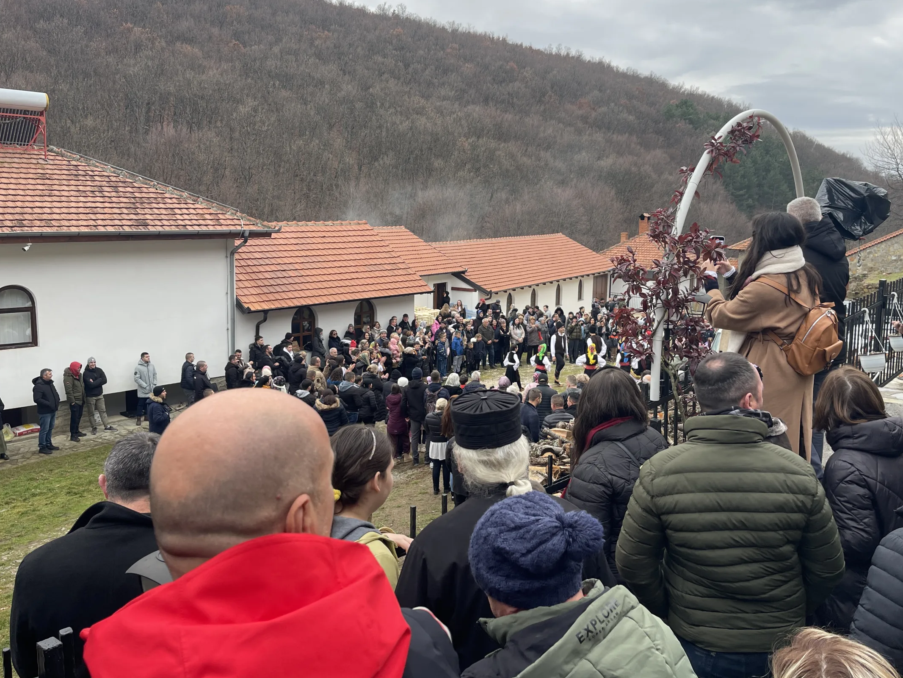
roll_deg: -0.8
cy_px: 298
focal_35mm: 30
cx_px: 503
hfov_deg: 59.8
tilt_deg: -8.8
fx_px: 783
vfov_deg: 46.7
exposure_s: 1/492
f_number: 1.6
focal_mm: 5.1
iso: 32
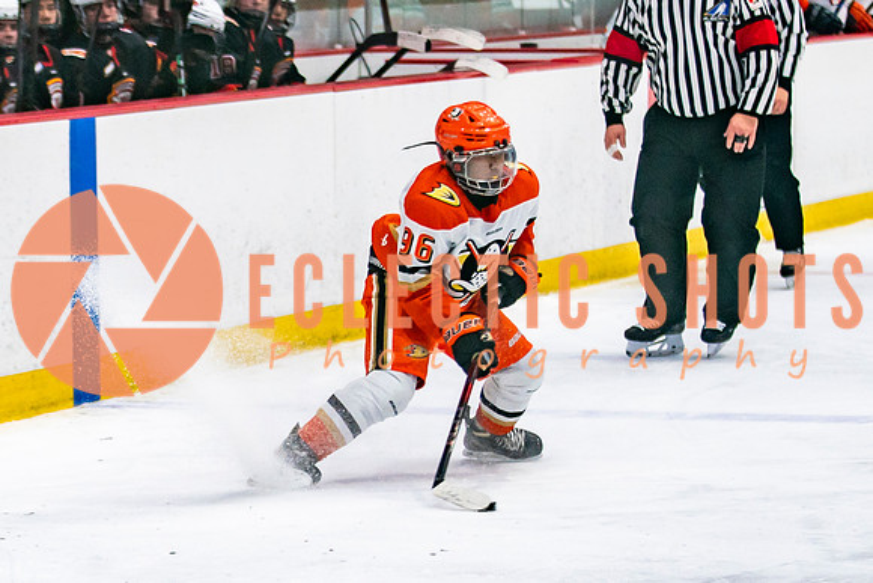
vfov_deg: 5.6
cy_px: 414
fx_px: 5983
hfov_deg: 8.3
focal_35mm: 247
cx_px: 155
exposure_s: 1/640
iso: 640
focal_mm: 90
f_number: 2.8
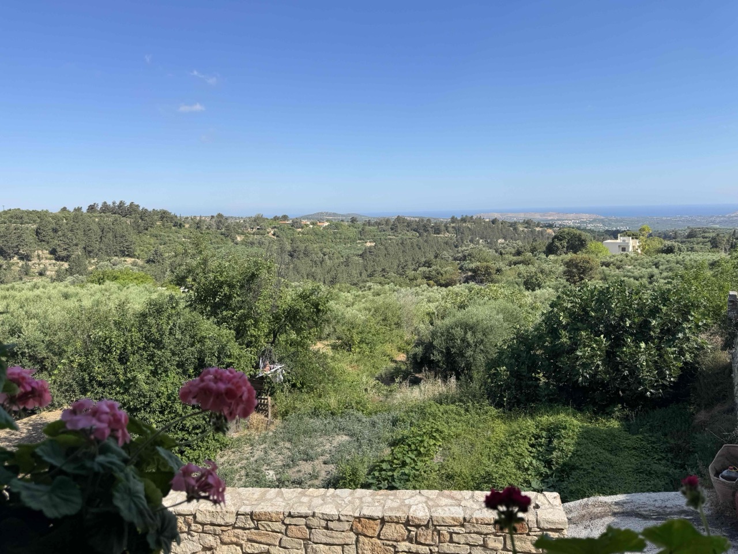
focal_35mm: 24
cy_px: 277
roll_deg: +1.5
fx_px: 512
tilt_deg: -8.7
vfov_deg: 56.8
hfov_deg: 71.6
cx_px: 369
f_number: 1.78
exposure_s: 1/3802
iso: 80
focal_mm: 6.76
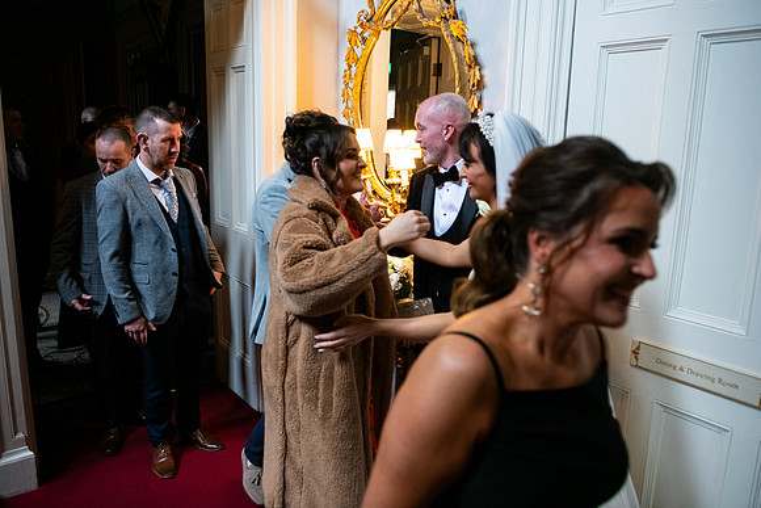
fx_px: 592
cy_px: 254
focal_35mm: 28
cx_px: 380
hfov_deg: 65.5
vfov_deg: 46.4
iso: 1600
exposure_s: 1/160
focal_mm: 28
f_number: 3.5
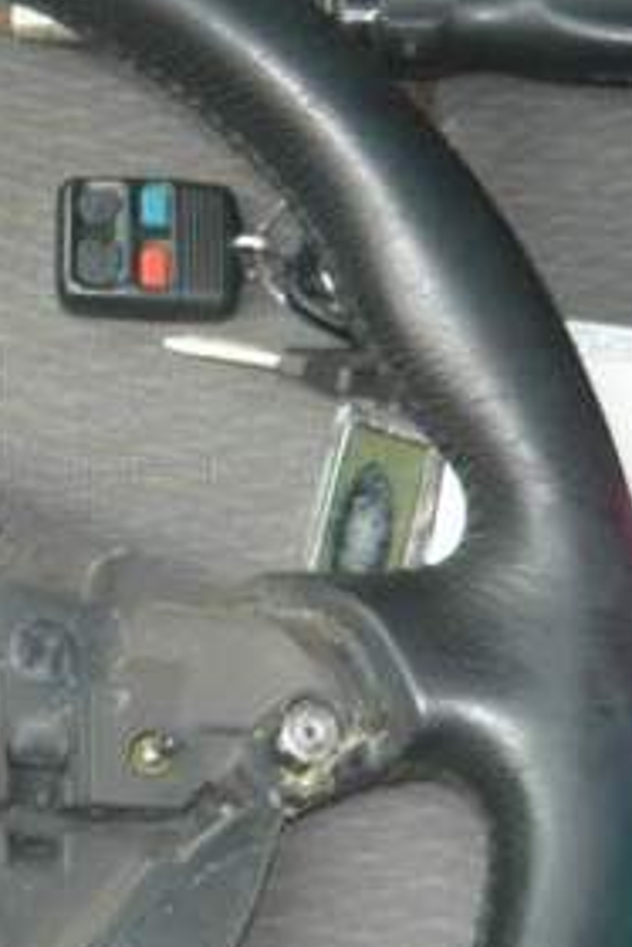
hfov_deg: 13.5
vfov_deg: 20.8
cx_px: -179
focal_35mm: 98
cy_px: 605
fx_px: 2577
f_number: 2.8
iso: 100
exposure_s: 1/30
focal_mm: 5.5
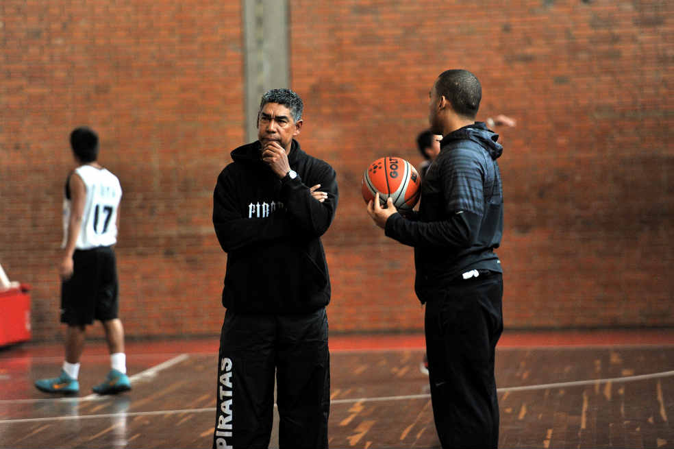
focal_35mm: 200
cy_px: 224
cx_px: 337
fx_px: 3742
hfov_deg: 10.3
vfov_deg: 6.9
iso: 2500
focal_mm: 200
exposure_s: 1/640
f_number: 2.8
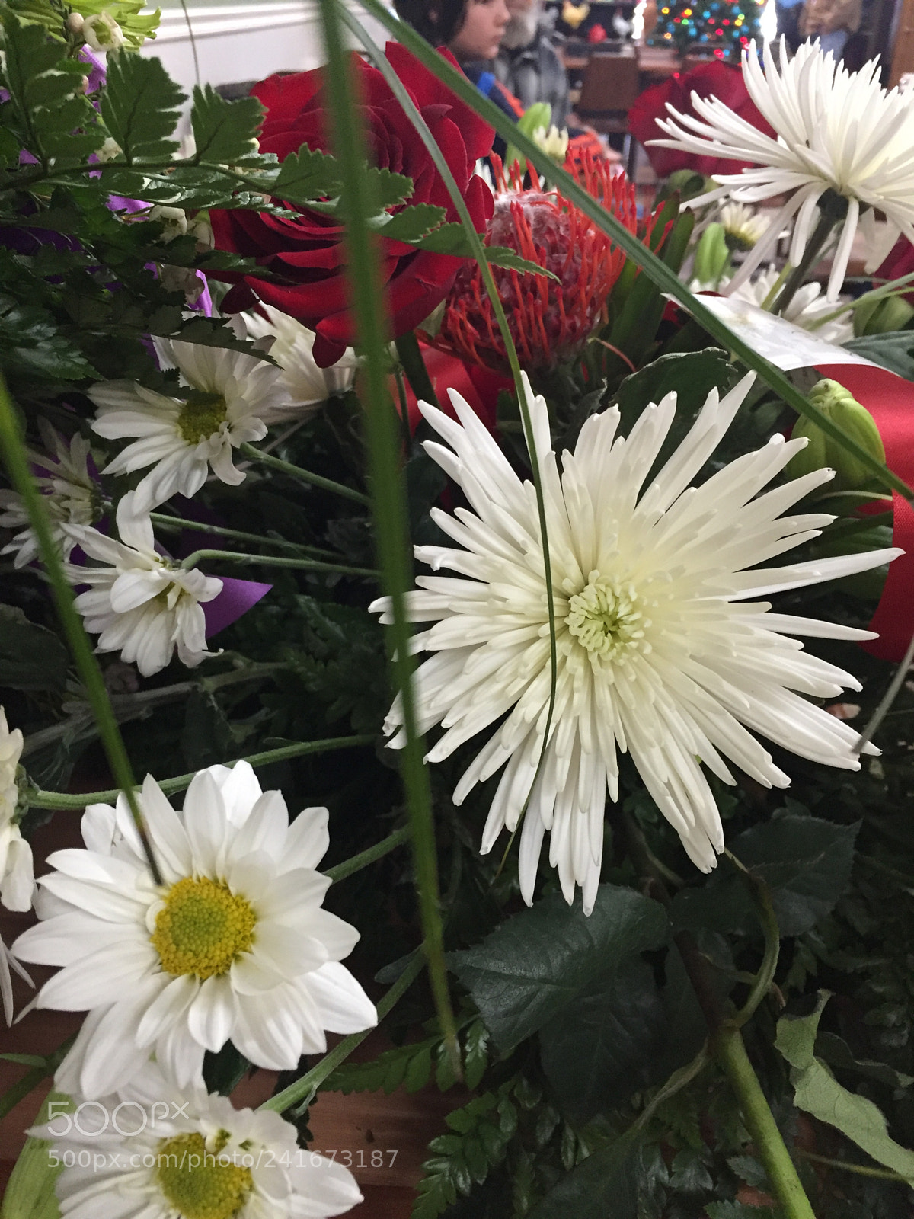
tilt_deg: -29.2
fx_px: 1021
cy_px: 610
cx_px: 457
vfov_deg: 61.7
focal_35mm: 29
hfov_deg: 48.2
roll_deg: -1.4
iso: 200
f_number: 2.2
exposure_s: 1/30
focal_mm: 4.15
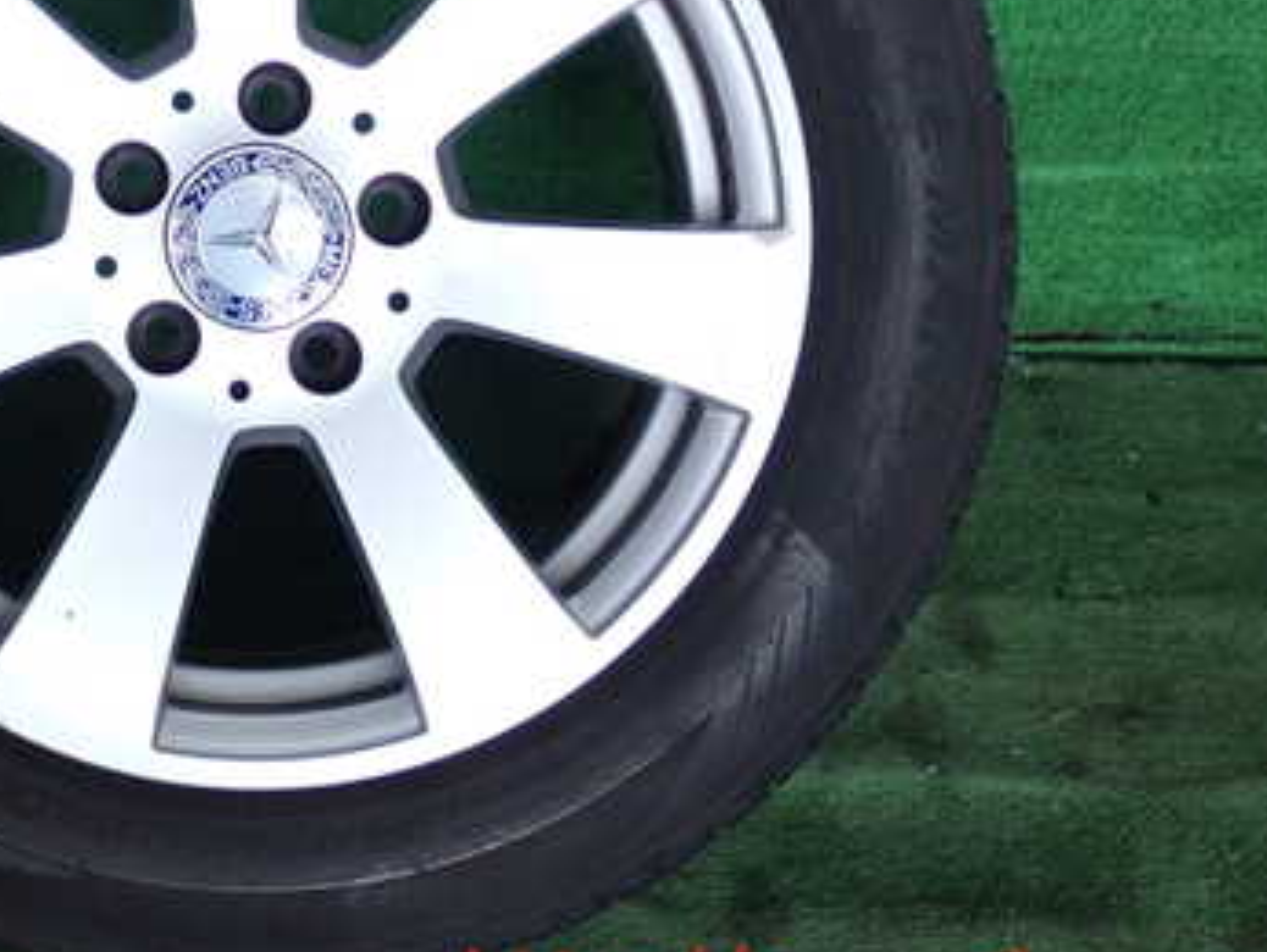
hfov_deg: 26.7
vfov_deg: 20.5
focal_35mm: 71
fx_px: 2601
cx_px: 194
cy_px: 209
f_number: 2.8
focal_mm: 7.31
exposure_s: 1/125
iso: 400
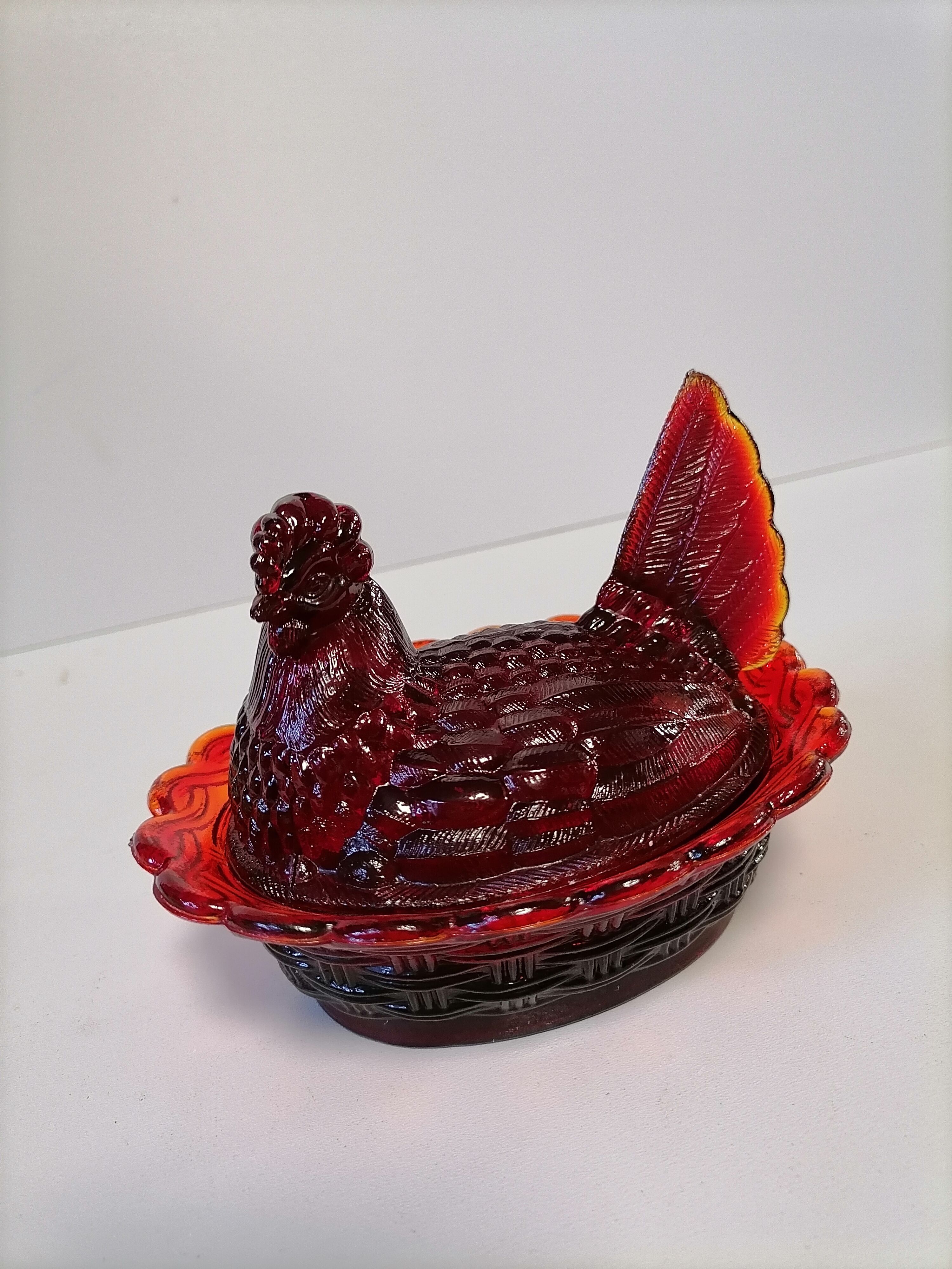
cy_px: 634
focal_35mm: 26
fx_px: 953
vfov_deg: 67.3
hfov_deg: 53.1
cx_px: 476
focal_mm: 5.4
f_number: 1.8
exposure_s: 1/33.3
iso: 320
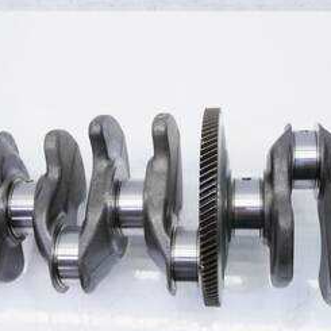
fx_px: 563
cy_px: 218
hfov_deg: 32.7
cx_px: 143
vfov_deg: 32.5
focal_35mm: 52
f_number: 3.7
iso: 200
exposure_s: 1/100
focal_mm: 15
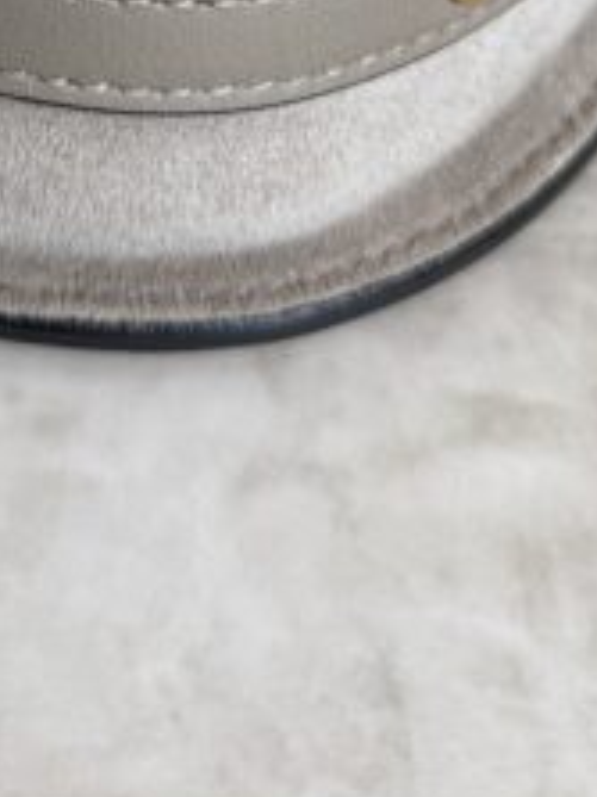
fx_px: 1979
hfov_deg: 16.8
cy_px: -411
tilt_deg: -33.0
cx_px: 29
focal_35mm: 86
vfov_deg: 19.7
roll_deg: -0.8
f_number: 1.78
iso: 50
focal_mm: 6.76
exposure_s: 1/120
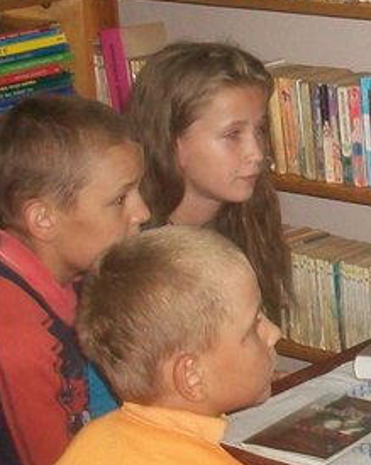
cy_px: 166
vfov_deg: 15.9
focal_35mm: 121
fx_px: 1662
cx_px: 596
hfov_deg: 12.0
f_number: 2.8
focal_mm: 5.7
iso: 160
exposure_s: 1/60
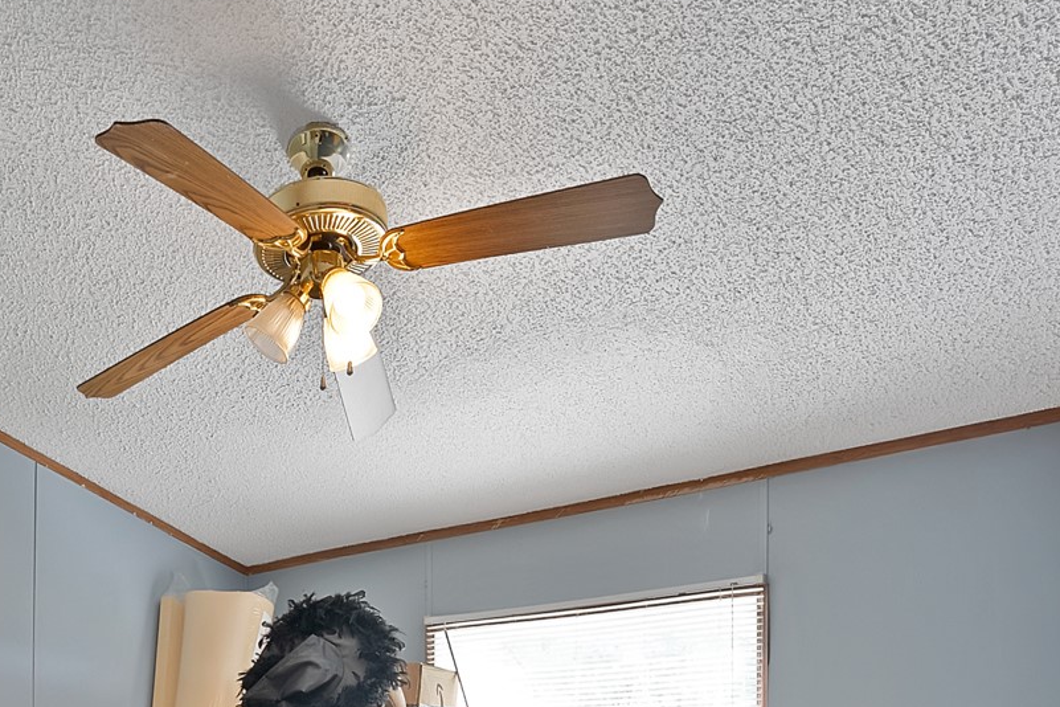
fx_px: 883
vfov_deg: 36.7
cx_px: 247
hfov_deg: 58.3
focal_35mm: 30
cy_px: 780
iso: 640
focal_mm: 12
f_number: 10
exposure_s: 1/5
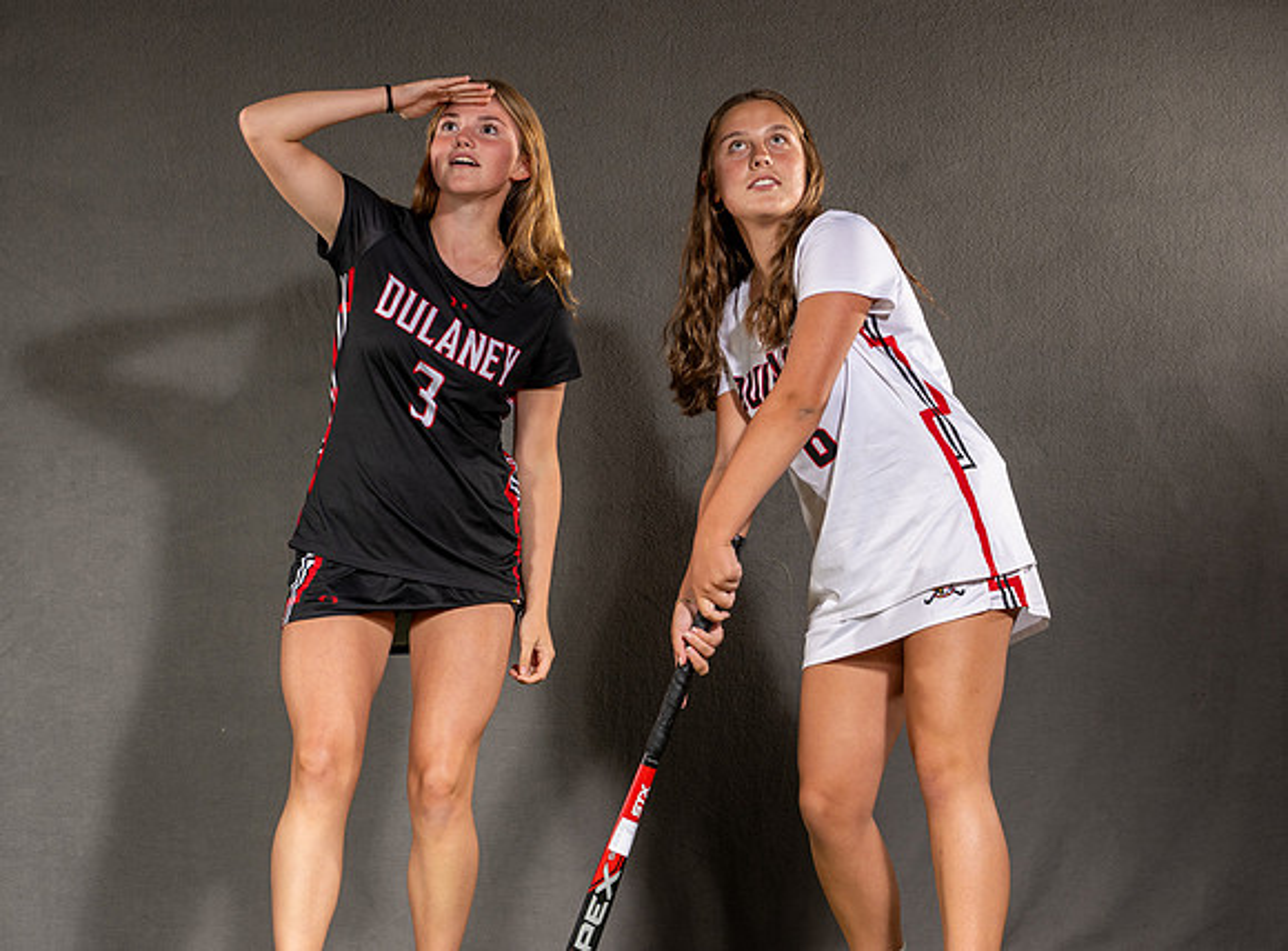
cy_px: 310
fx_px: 3530
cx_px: 714
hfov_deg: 20.7
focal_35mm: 95
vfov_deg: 15.3
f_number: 6.3
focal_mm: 65
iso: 160
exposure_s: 1/100
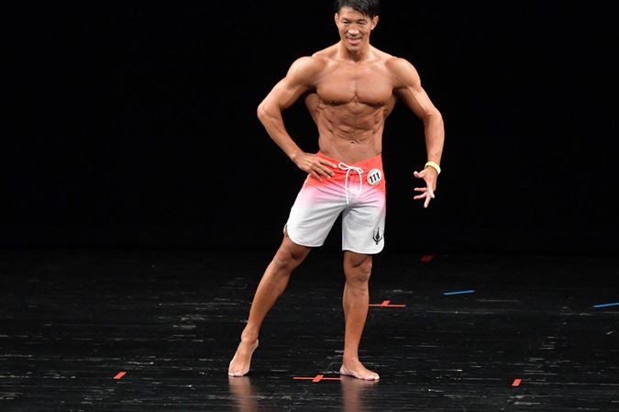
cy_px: 181
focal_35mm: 310
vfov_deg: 4.4
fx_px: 5326
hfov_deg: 6.7
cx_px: 311
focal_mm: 180
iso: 3200
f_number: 5.6
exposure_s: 1/400
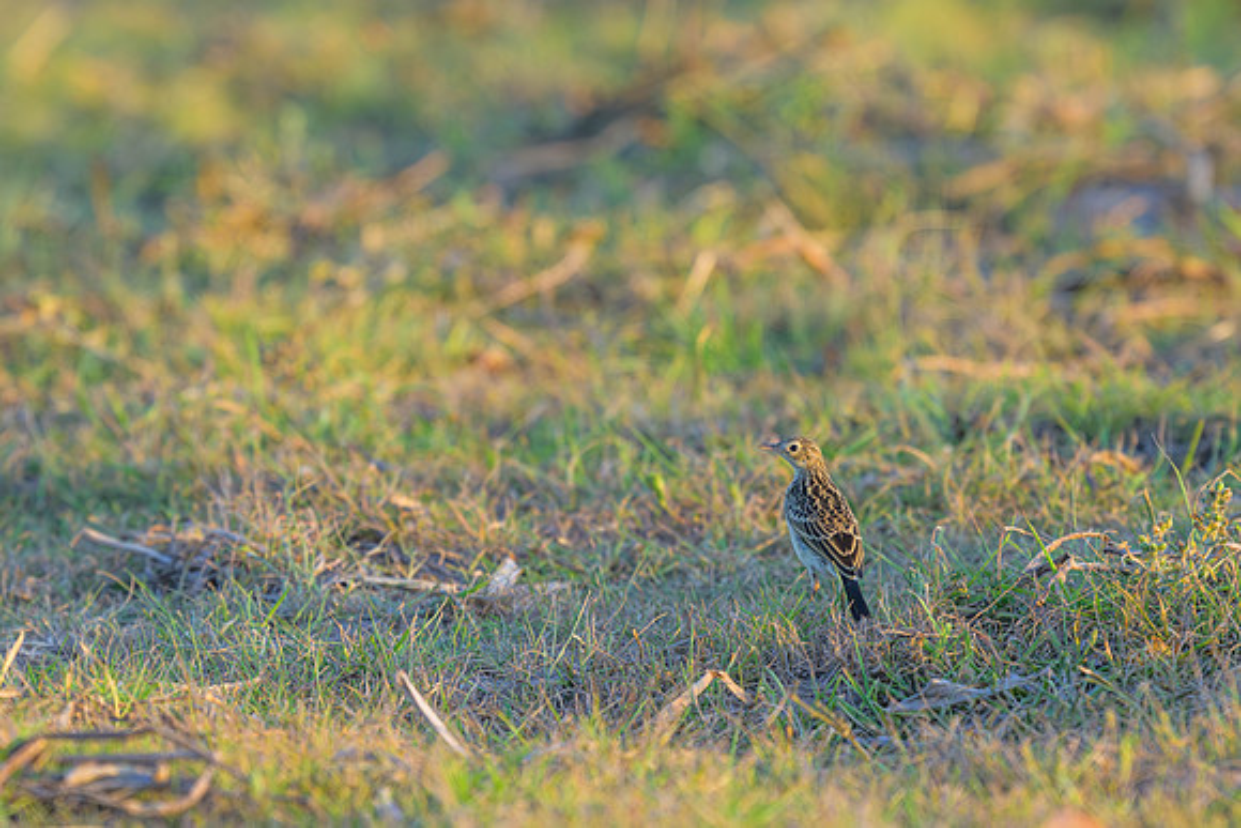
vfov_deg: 1.5
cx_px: 522
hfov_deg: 2.2
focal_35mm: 941
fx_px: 32460
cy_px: 477
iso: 720
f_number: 5.6
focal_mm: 560
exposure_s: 1/500
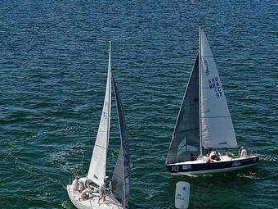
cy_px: 174
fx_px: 659
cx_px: 109
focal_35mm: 82
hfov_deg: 23.8
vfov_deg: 17.8
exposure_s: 1/1250
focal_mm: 8.6
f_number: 3.8
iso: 100
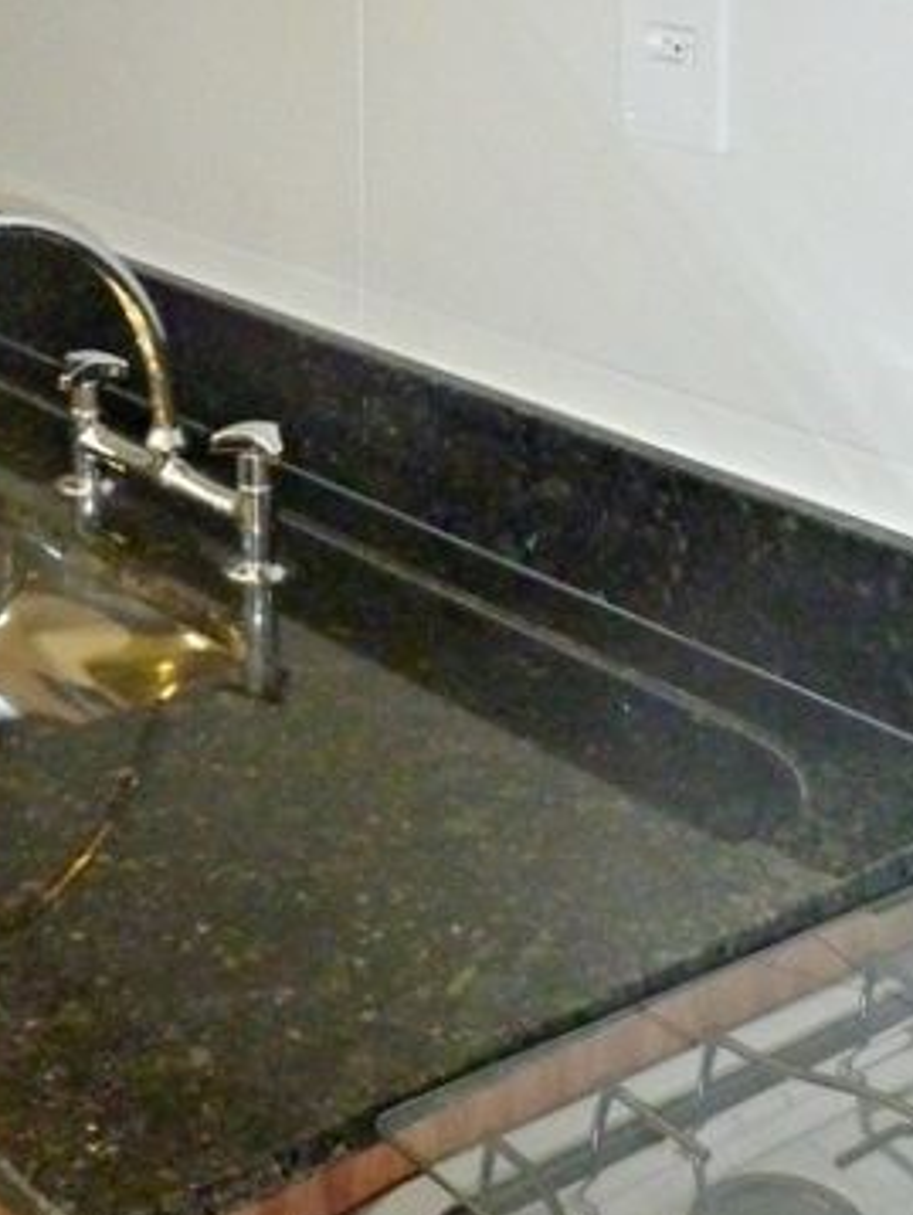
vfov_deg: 25.6
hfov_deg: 21.7
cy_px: -282
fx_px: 2353
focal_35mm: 67
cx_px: 200
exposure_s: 1/30
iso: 320
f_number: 3.3
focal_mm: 4.1
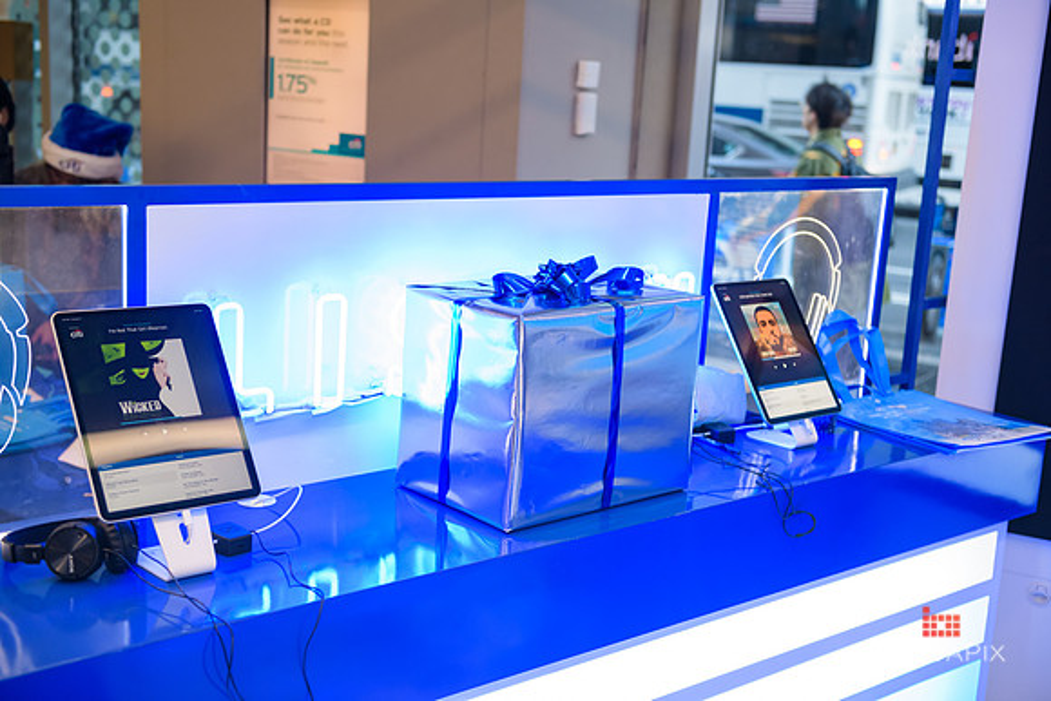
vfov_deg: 29.9
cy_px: 350
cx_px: 526
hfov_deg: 43.6
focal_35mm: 45
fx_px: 1314
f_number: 3.2
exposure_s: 1/125
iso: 800
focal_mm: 45
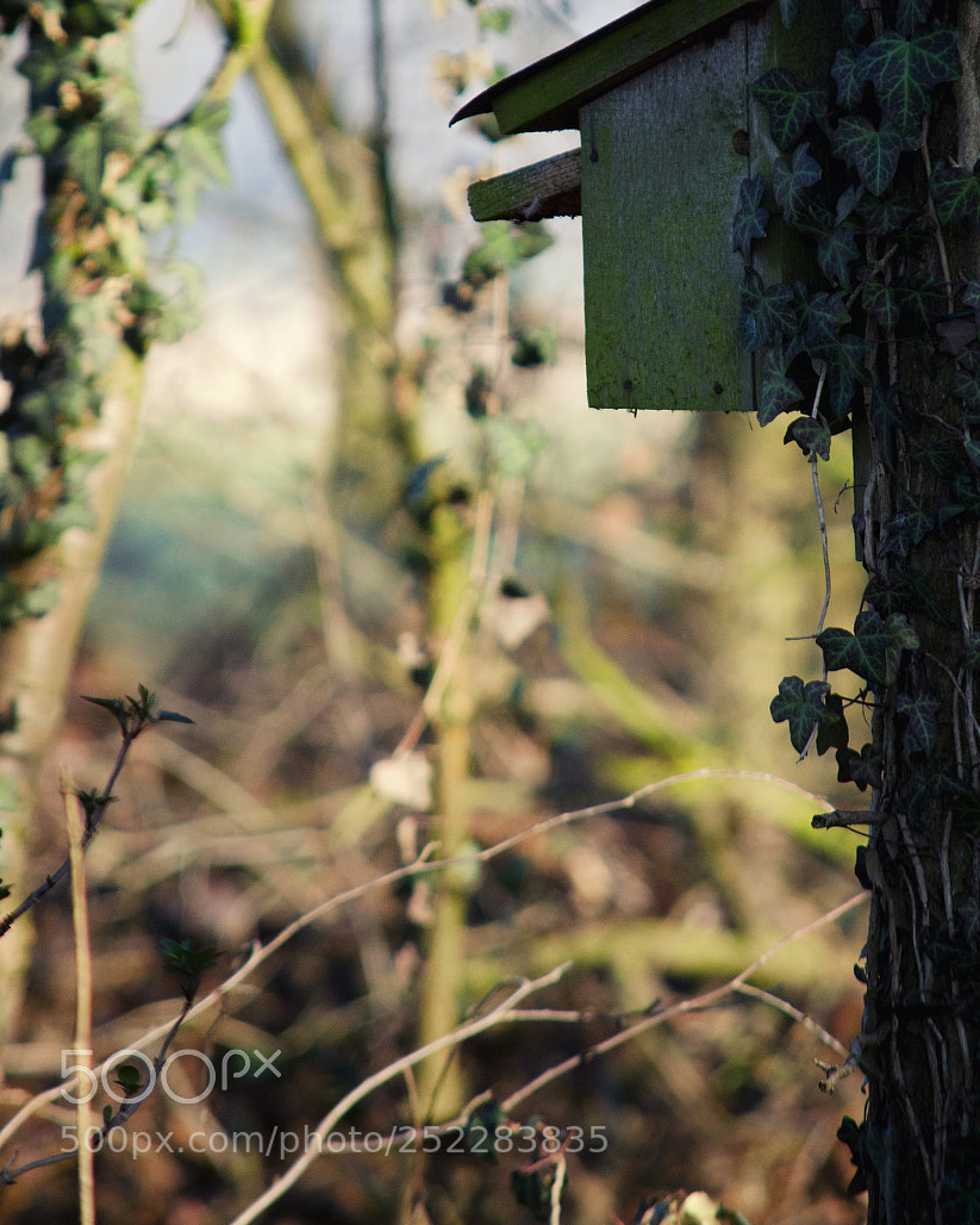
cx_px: 616
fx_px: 21381
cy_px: 280
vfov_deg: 3.3
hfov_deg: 2.6
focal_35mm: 590
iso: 400
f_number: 6.3
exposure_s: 1/500
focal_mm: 270
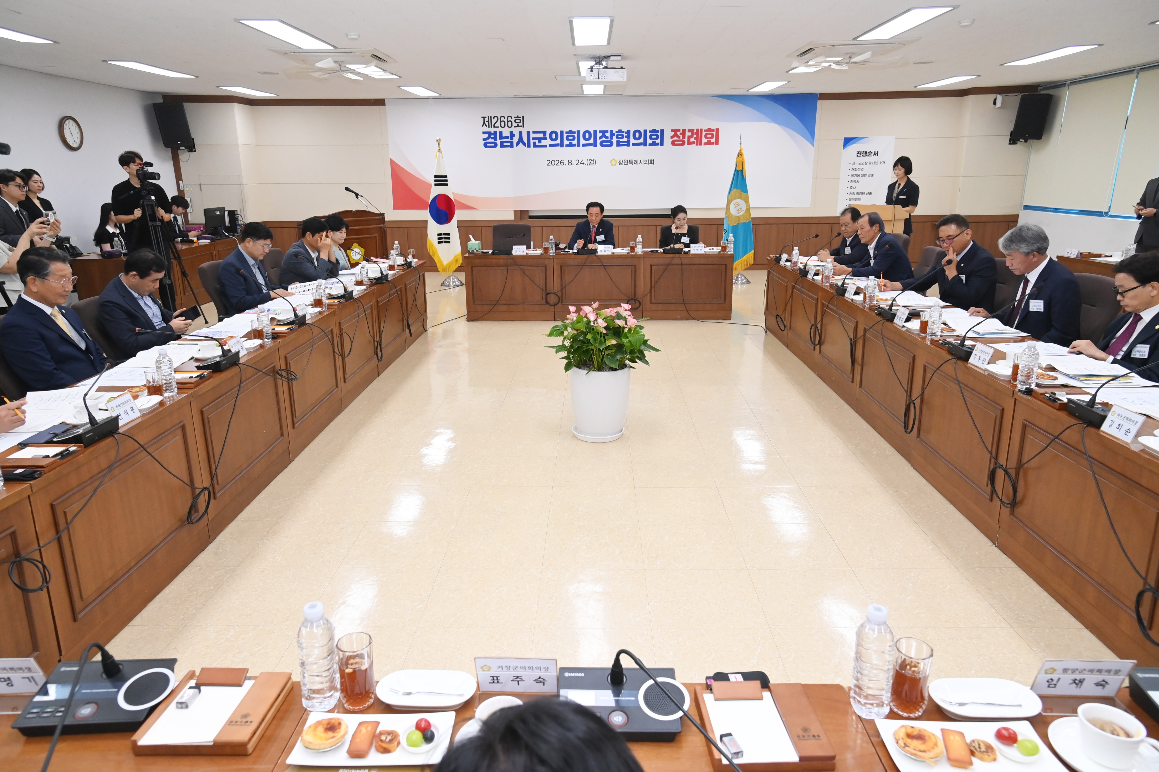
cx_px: 580
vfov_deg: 53.1
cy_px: 386
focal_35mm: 24
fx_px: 773
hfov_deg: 73.7
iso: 3200
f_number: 6.3
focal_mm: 24
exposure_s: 1/250
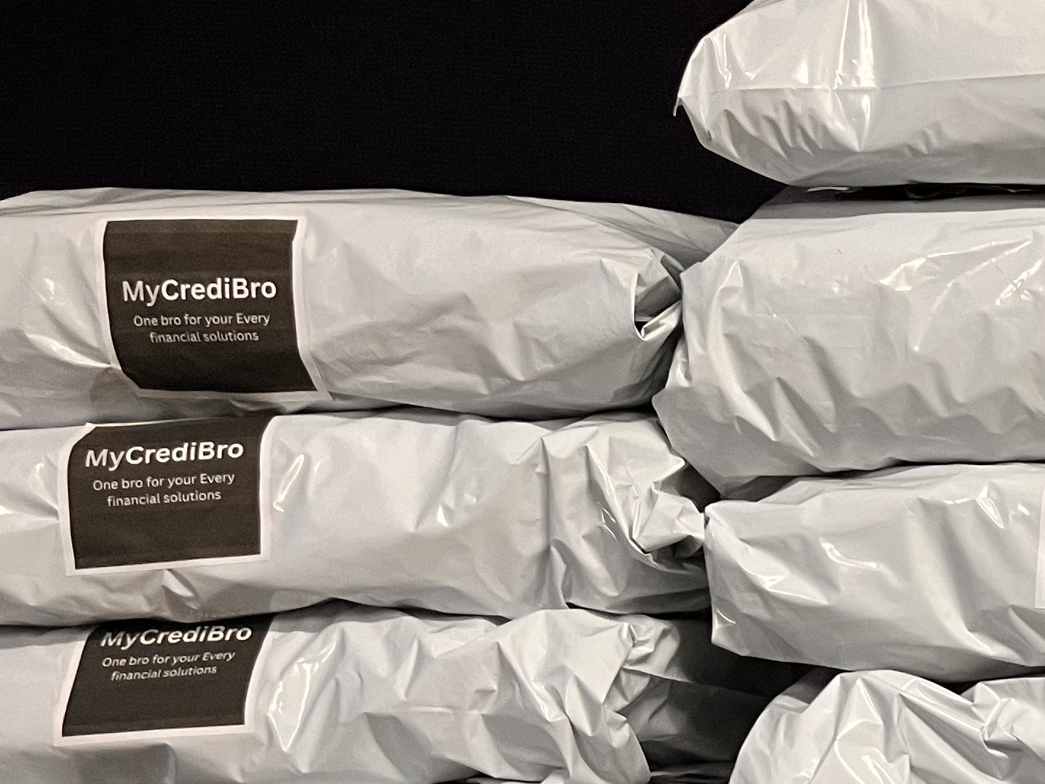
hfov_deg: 23.2
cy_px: 715
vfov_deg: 19.8
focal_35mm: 73
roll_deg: +0.6
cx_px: 1412
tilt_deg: -9.9
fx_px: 2204
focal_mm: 5.1
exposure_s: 1/50
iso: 125
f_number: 1.6
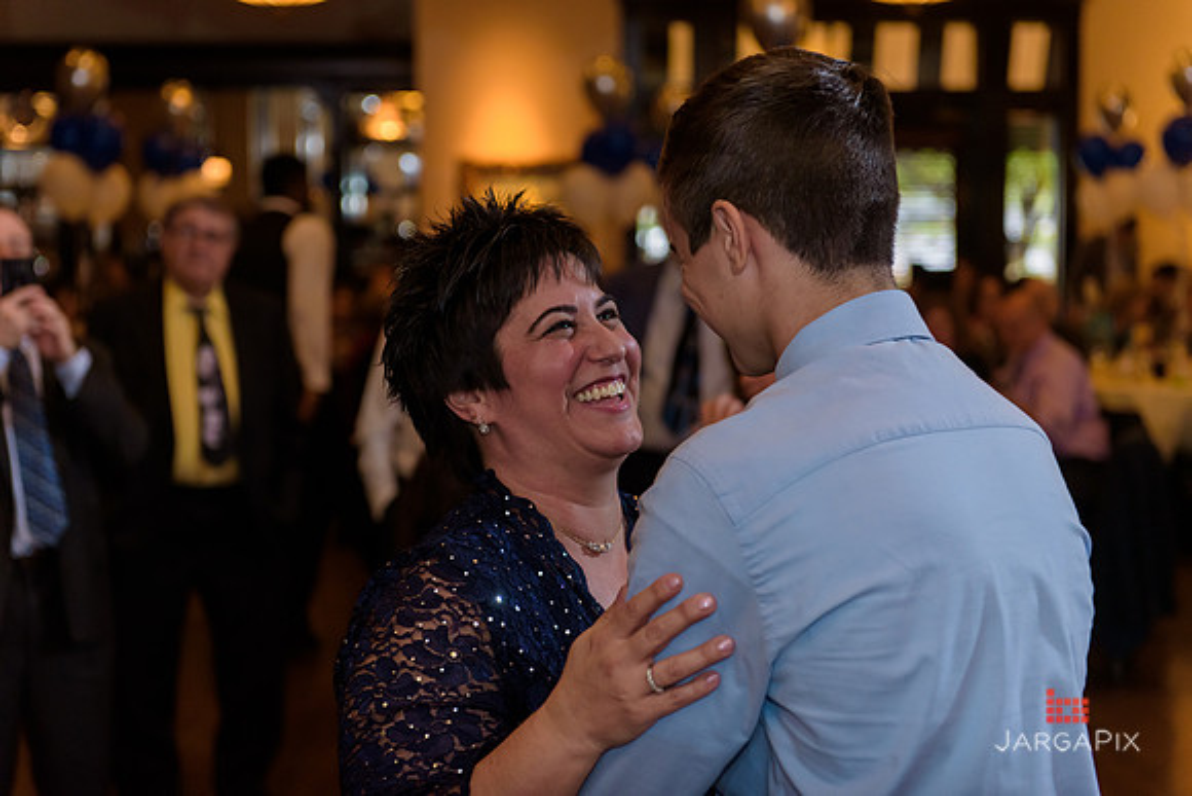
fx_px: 2318
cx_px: 596
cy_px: 398
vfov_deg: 19.5
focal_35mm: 70
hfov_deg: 28.8
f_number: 3.2
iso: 1250
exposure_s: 1/125
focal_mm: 70
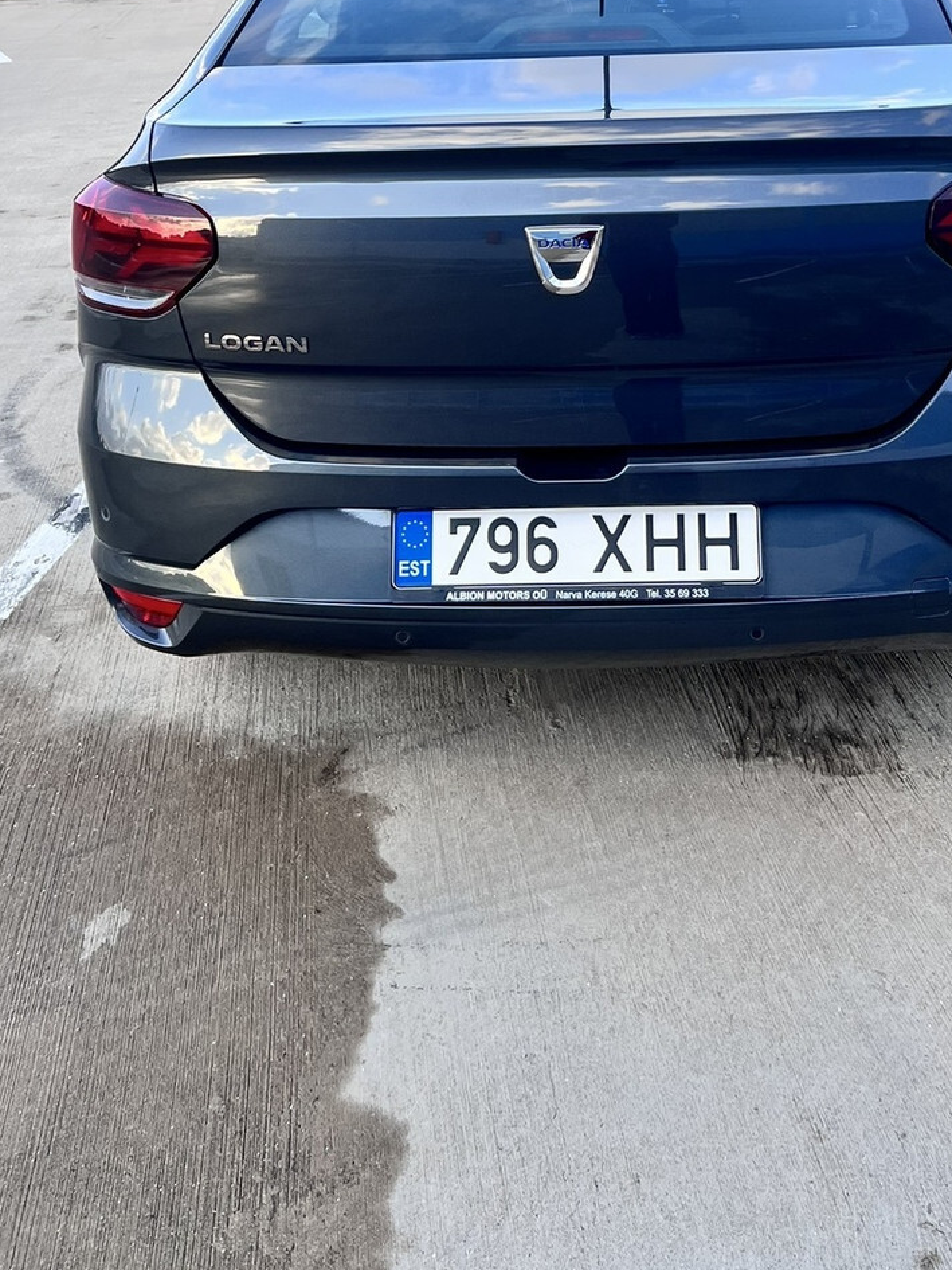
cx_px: 600
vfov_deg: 40.7
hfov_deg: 32.7
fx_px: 1613
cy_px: 206
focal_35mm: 44
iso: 50
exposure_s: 1/748
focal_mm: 5.7
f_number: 1.5
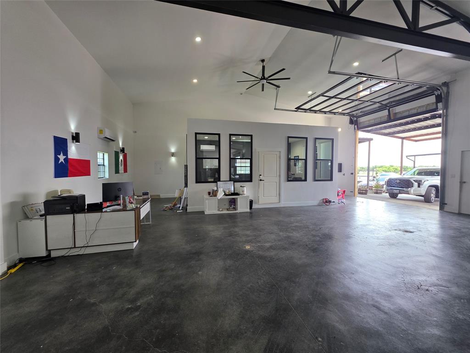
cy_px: 176
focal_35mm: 13
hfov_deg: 106.2
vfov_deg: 89.9
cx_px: 235
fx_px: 177
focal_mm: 2.2
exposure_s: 1/120
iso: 100
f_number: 1.9
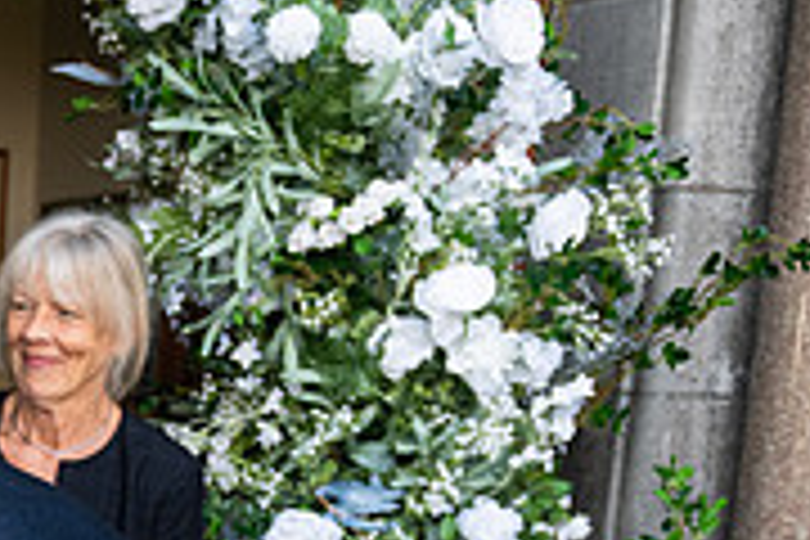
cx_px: -292
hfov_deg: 20.9
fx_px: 1957
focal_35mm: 87
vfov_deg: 15.1
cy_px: 677
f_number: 3.5
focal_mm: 27
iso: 500
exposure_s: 1/1000
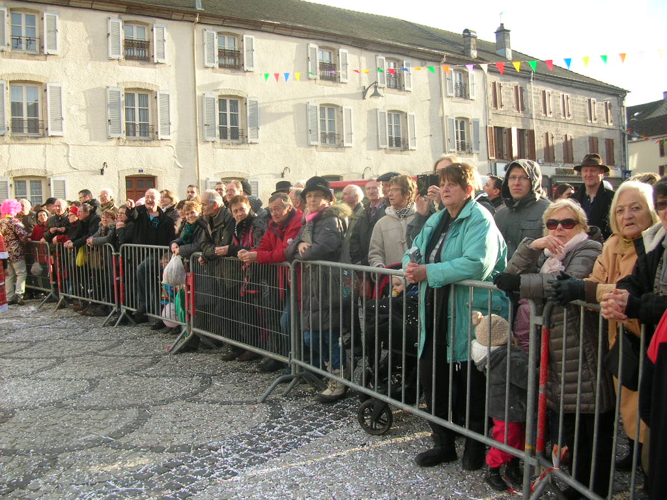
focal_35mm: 35
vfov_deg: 40.7
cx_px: 334
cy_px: 250
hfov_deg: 52.6
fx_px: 674
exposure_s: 1/233
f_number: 2.8
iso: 50
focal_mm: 5.8
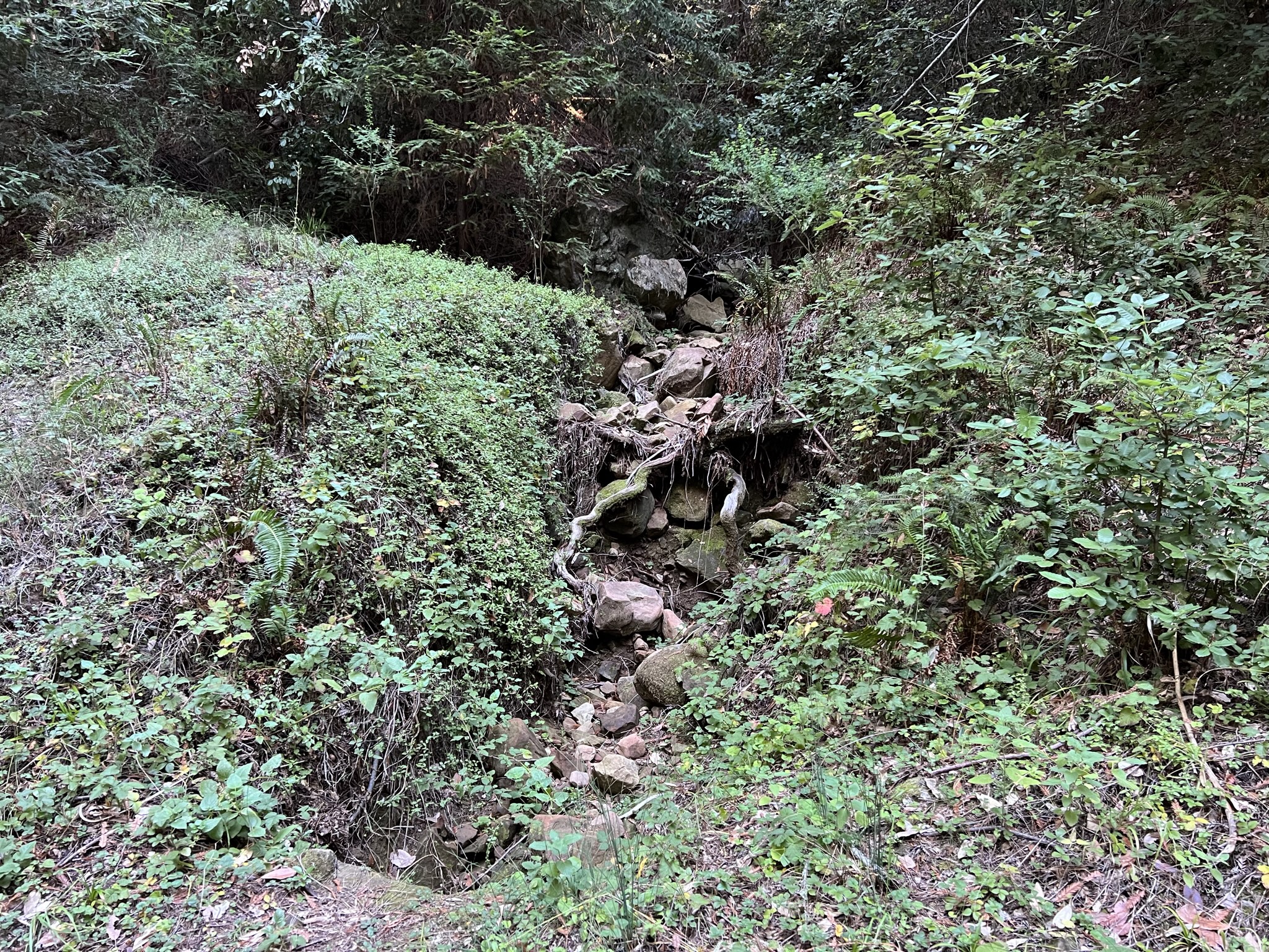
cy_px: 476
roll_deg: -0.6
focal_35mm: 26
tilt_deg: -6.0
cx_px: 634
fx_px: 953
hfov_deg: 67.3
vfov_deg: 53.1
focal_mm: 5.7
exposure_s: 1/60
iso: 400
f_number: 1.5
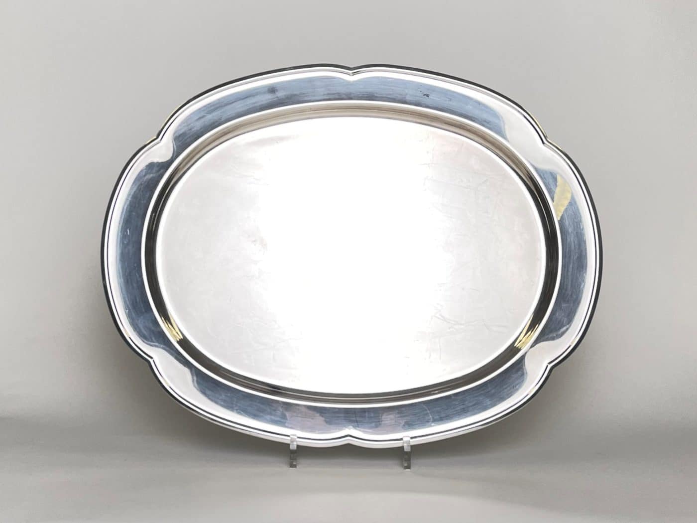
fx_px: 524
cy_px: 262
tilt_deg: -4.0
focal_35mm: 26
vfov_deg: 53.1
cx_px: 348
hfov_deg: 67.3
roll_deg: -0.7
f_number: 1.6
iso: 32
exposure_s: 1/261
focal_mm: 5.1
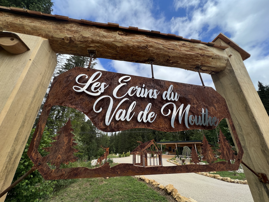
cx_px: 134
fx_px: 101
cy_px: 101
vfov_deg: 89.9
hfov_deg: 106.2
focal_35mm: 13
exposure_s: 1/1393
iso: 32
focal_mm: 1.57
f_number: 1.8
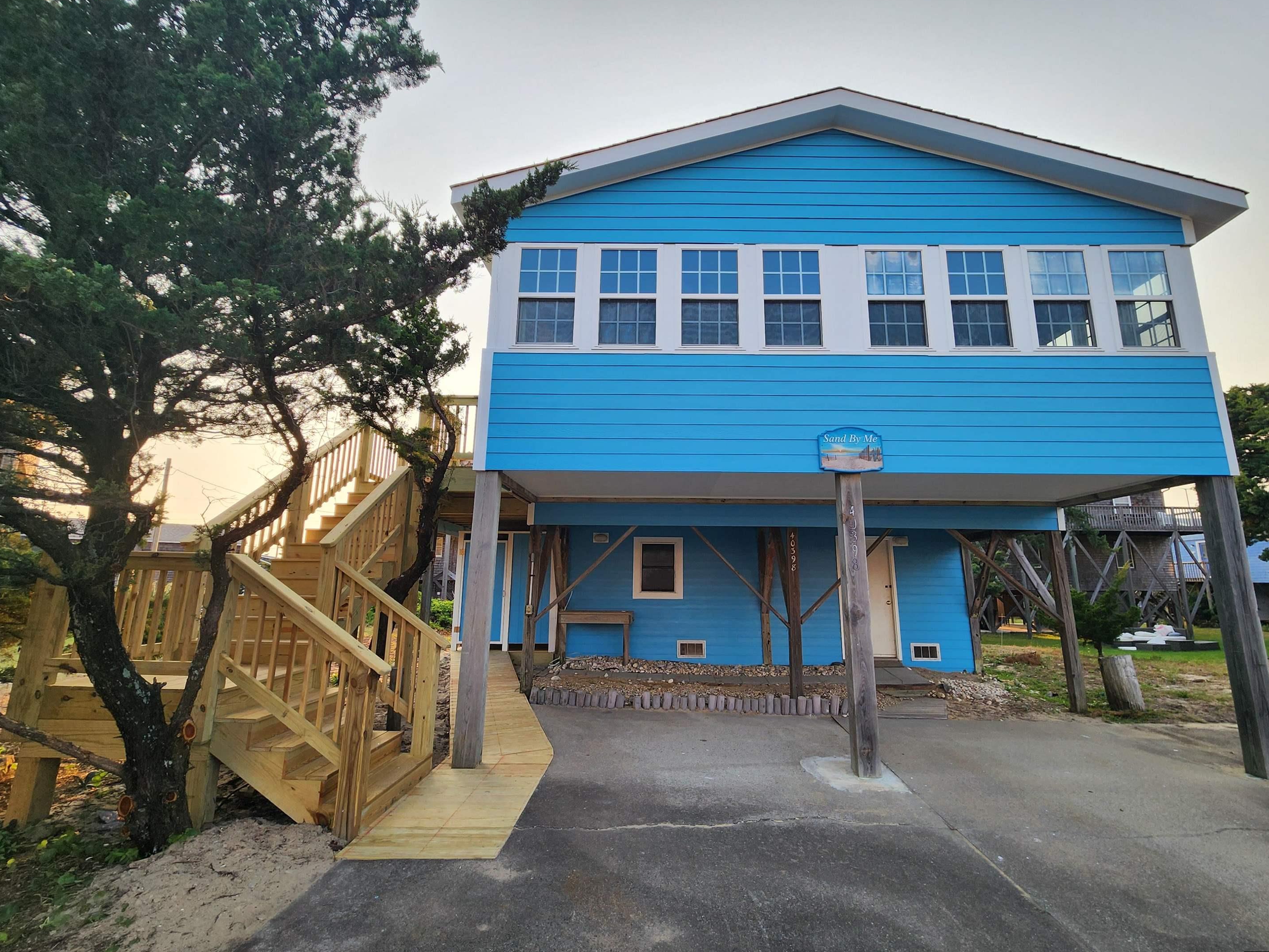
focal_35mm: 14
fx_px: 513
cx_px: 668
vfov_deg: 85.7
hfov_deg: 102.0
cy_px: 471
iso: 50
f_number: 2.2
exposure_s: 1/280
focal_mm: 2.2
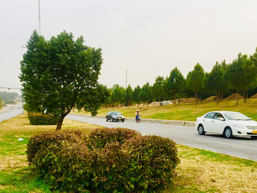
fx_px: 304
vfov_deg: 34.6
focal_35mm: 41
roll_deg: -0.9
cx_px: 95
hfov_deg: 45.4
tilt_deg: -7.9
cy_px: 136
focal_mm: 4.15
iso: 50
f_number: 2.2
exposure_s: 1/100
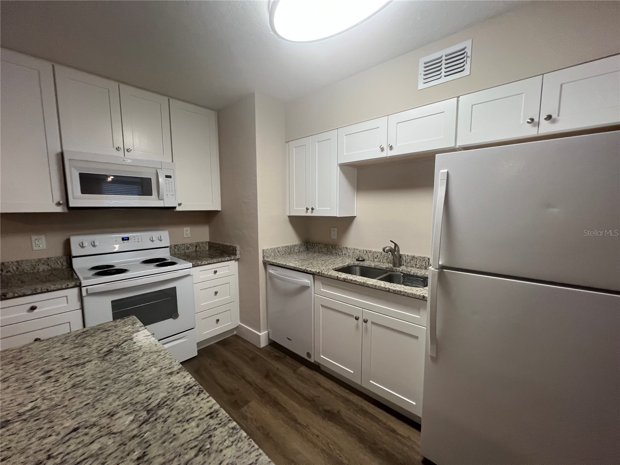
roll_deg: -1.0
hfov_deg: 106.2
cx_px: 310
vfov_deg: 89.9
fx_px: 233
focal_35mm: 13
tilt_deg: -7.4
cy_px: 232
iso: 160
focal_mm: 1.57
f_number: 1.8
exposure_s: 1/120
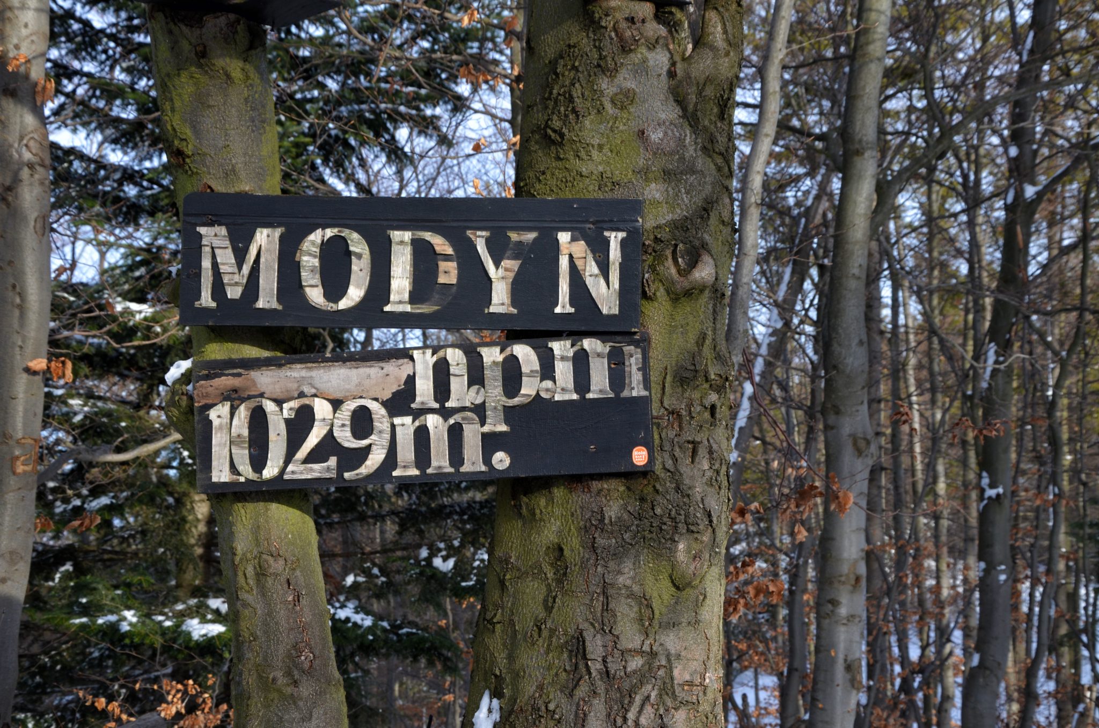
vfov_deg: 25.6
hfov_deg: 37.9
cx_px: 550
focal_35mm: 52
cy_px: 364
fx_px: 1599
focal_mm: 35
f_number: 7.1
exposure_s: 1/200
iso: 200
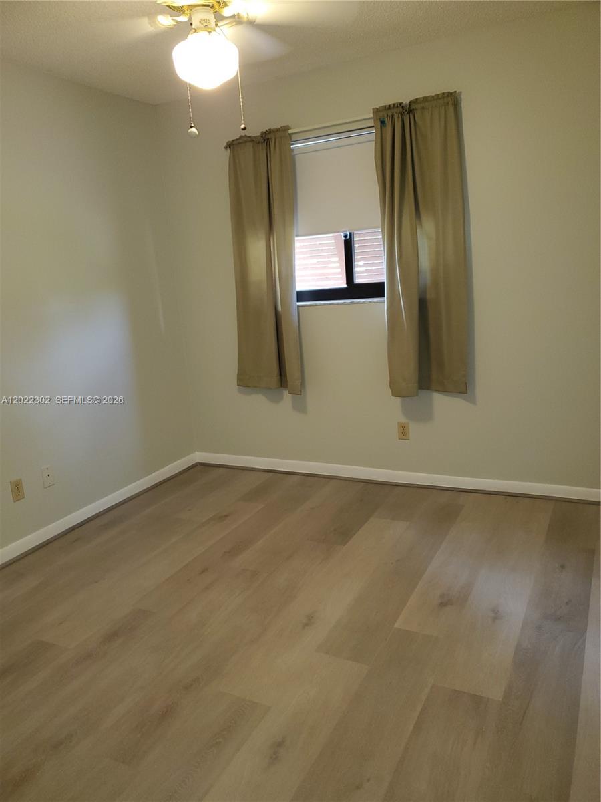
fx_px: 602
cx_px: 300
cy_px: 401
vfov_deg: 67.3
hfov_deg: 53.1
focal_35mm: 26
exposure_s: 1/30
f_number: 1.5
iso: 100
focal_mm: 4.3
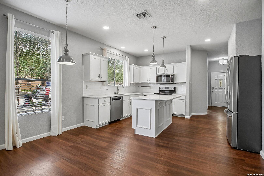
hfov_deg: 93.3
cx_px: 132
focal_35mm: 17
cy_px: 88
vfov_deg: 70.4
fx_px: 125
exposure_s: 1/20
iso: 125
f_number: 7.1
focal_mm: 17
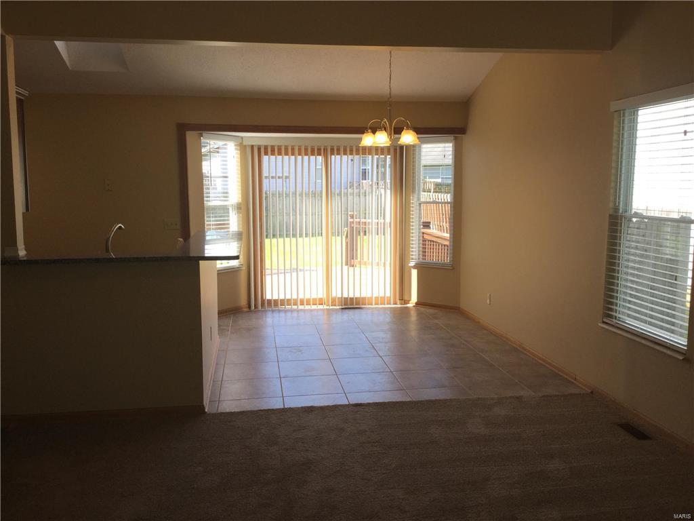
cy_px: 260
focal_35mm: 31
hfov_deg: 58.4
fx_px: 622
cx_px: 347
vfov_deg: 45.4
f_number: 2.4
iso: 25
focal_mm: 3.3
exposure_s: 1/120
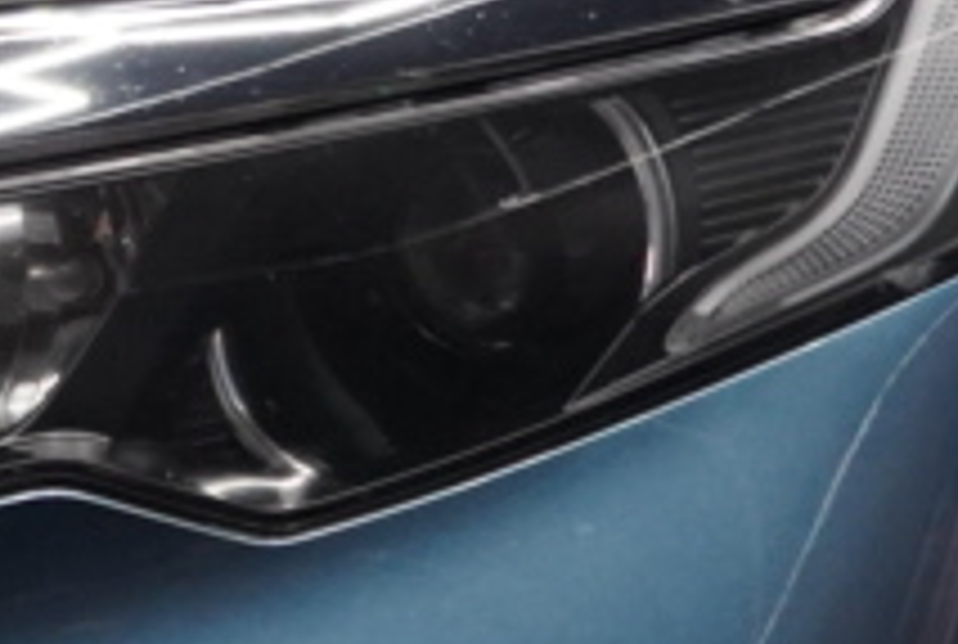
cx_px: -58
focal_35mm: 250
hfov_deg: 8.2
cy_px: 234
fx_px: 6667
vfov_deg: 5.5
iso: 2500
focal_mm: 33
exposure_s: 1/160
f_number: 4
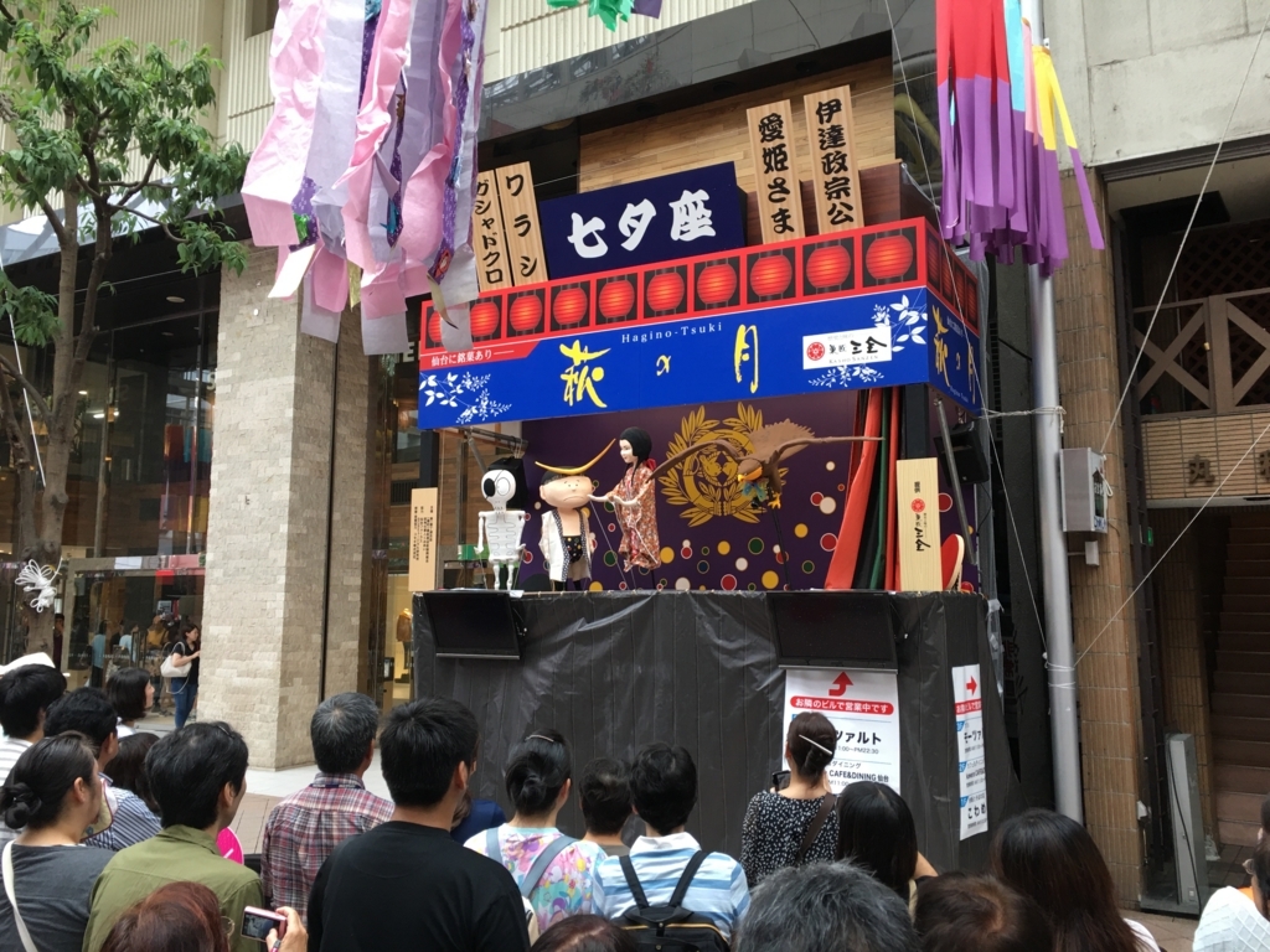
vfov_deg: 48.2
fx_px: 1064
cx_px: 635
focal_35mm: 29
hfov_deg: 61.7
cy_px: 476
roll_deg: -0.3
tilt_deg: +7.6
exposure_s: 1/40
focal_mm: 4.15
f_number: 2.2
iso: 25
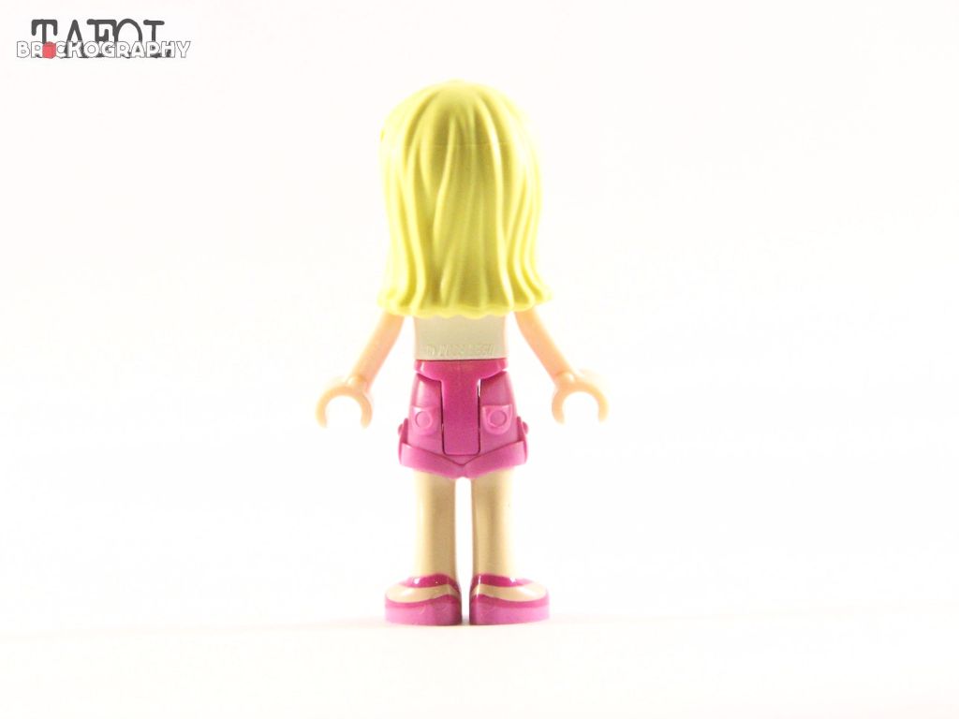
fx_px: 3241
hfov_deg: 16.8
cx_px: 480
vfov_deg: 12.7
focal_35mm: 117
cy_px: 360
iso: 400
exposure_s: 1/60
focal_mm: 19.4
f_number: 4
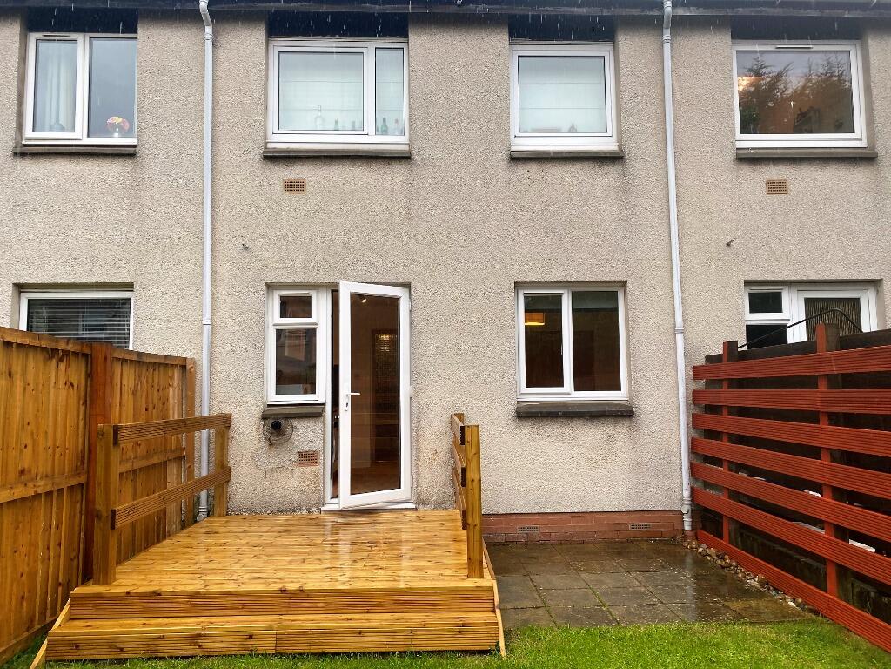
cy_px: 334
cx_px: 446
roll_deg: +1.1
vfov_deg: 53.1
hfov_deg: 67.3
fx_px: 669
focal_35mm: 26
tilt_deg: +3.2
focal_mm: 4.25
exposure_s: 1/121
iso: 50
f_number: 1.8
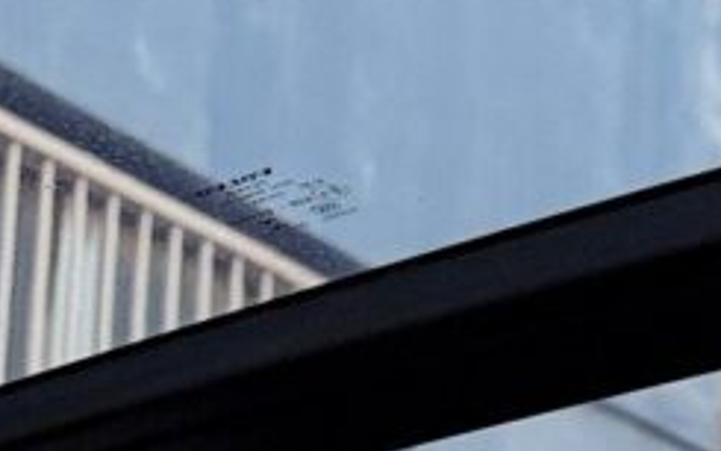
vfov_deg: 7.6
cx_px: -288
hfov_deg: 12.1
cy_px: 828
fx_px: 3261
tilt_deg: +13.1
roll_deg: -5.0
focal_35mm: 166
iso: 200
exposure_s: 1/193
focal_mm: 6.76
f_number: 1.78
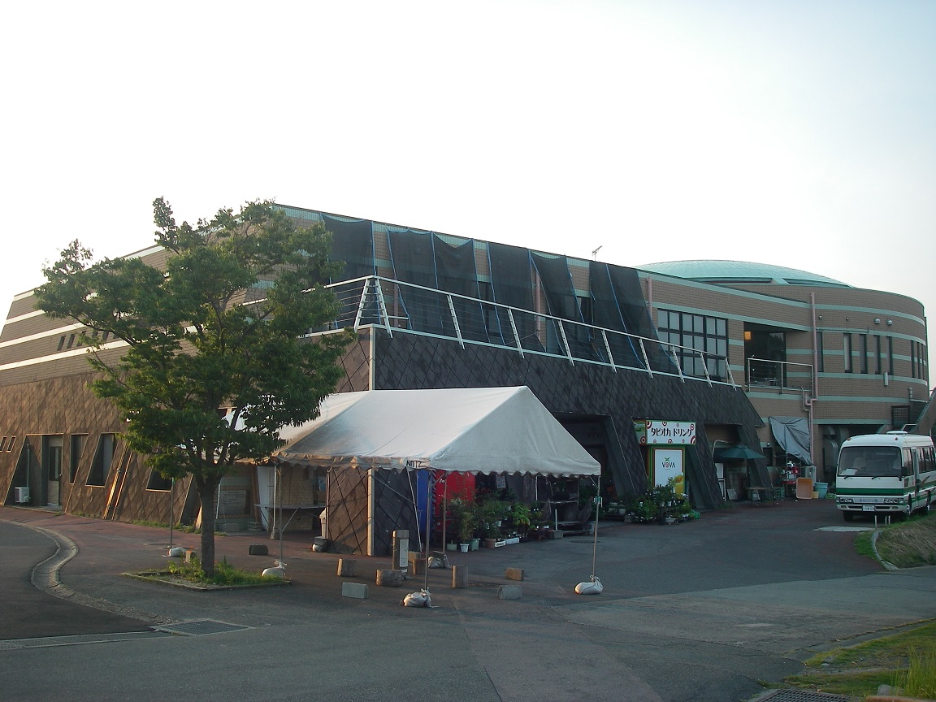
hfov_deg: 49.0
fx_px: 1028
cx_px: 468
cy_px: 351
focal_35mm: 38
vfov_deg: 37.7
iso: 64
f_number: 3.3
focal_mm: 6.3
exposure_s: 1/125
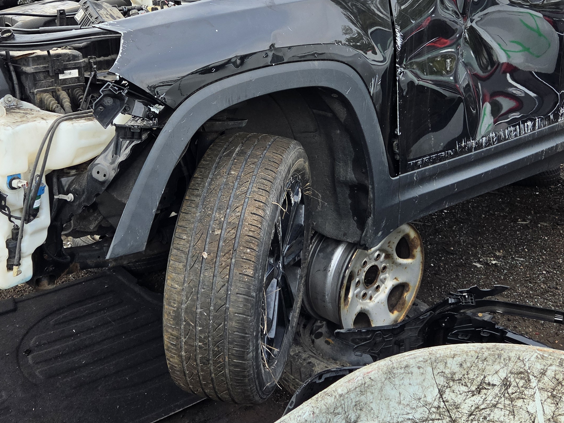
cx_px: 276
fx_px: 701
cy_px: 87
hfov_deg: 43.8
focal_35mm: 43
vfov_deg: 32.7
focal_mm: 5.4
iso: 80
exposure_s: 1/638
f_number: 1.8
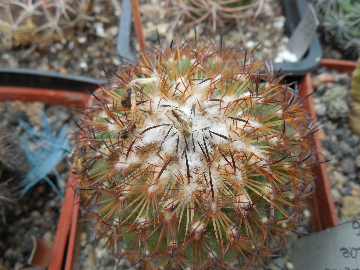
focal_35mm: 31
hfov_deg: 58.4
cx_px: 180
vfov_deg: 45.4
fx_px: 322
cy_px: 135
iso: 125
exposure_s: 1/100
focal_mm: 5.6
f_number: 3.6
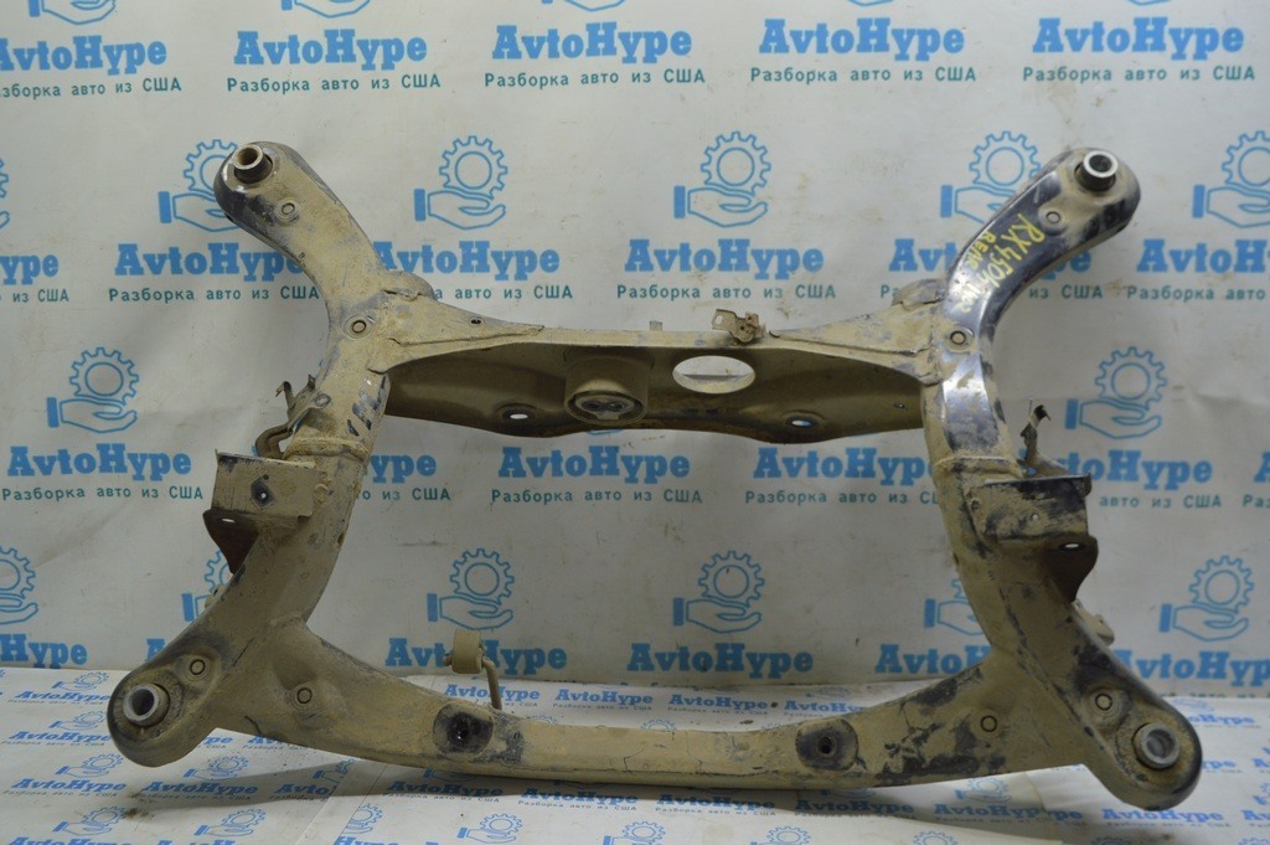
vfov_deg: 39.9
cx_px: 635
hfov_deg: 57.3
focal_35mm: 33
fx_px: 1163
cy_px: 422
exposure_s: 1/40
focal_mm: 22
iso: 400
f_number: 5.6
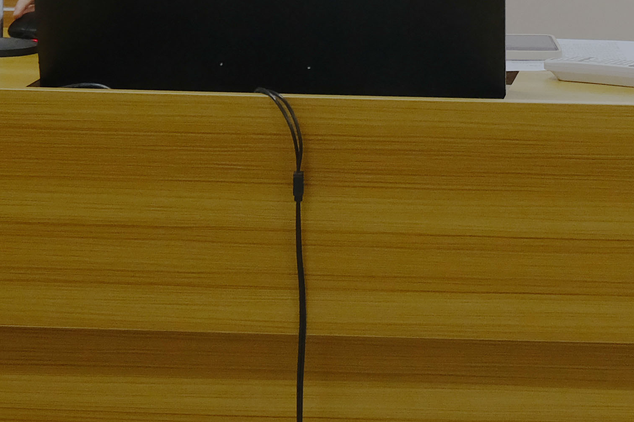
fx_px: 2553
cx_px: 700
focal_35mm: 145
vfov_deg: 9.0
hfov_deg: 13.9
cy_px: -340
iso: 800
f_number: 5.6
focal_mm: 23.5
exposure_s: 1/27
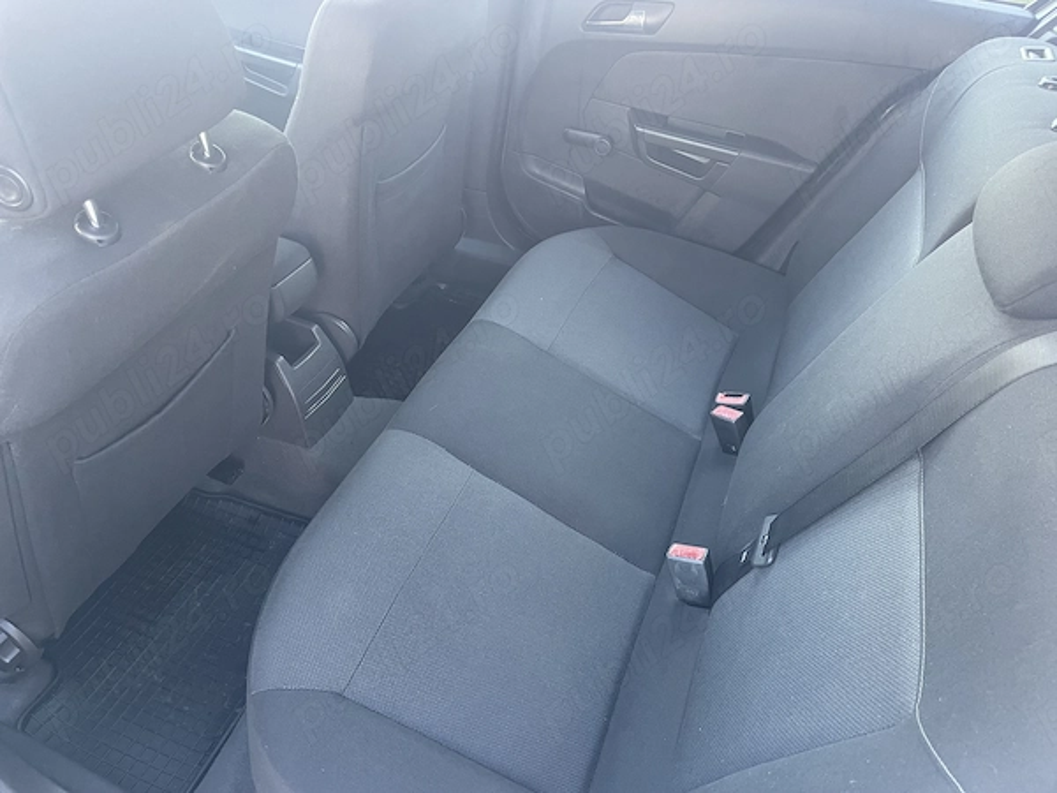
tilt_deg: -41.3
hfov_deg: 67.3
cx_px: 528
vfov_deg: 53.1
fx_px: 794
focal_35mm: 26
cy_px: 396
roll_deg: -5.5
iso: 125
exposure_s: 1/60
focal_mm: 4.2
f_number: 1.6
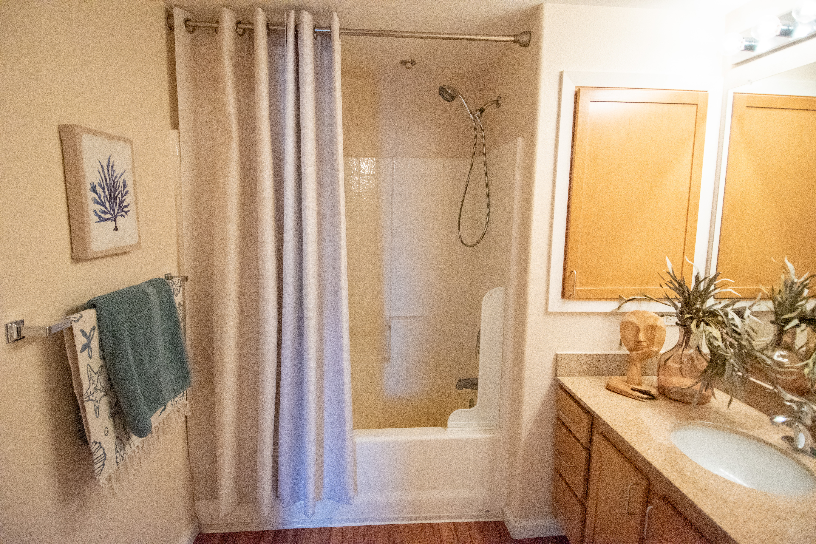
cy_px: 272
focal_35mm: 18
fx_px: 408
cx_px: 408
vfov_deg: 67.4
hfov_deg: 90.0
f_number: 4
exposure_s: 1/400
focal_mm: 12
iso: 3200
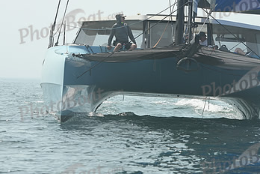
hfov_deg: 9.1
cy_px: 53
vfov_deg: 6.1
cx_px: 163
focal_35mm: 225
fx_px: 1625
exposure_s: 1/1250
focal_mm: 135
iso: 320
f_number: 9
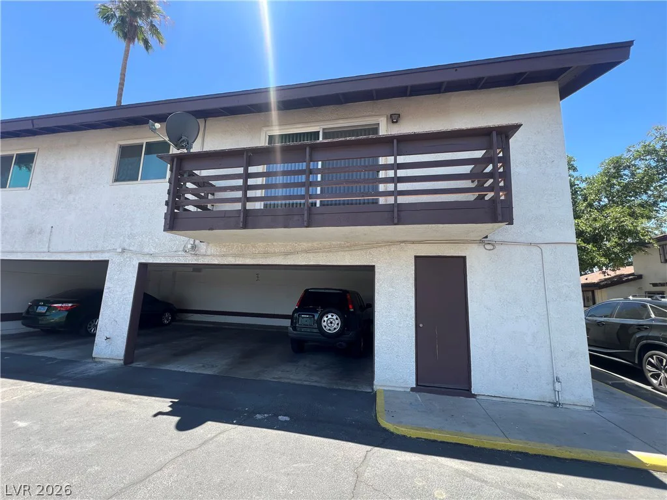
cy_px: 250
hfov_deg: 106.2
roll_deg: -3.2
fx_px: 250
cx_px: 334
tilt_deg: +9.3
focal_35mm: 13
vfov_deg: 89.9
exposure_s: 1/322
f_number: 1.8
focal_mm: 1.57
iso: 32
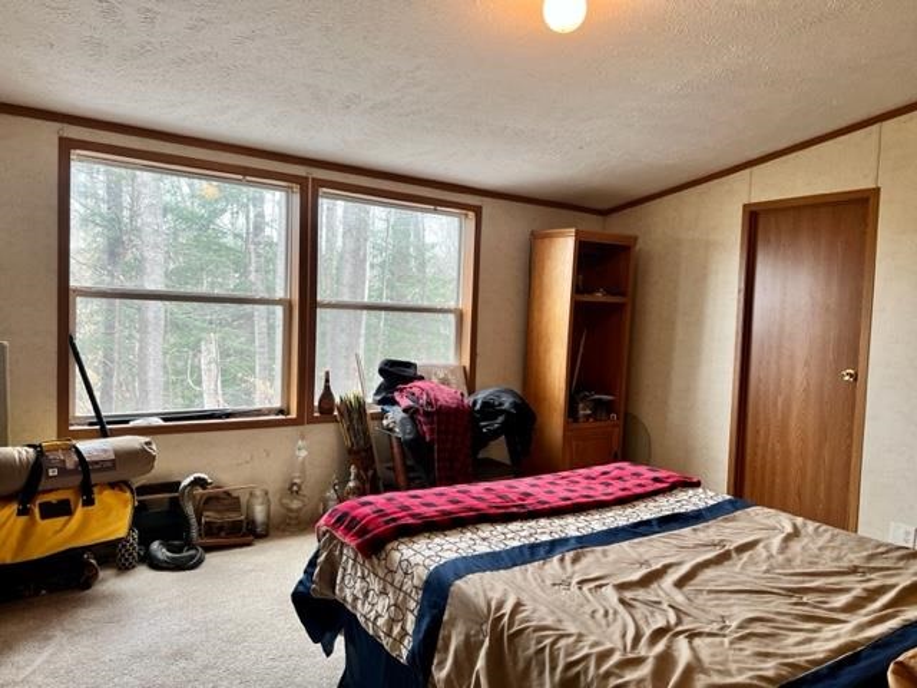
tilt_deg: -2.8
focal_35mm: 26
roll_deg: -2.4
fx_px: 689
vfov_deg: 53.1
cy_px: 344
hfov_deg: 67.3
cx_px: 458
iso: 64
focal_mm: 5.7
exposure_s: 1/60
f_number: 1.5
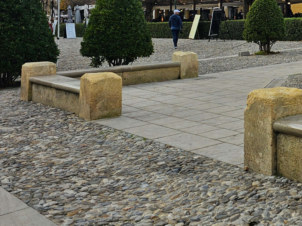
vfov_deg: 22.8
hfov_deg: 28.2
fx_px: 523
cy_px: -30
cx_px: 358
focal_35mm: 60
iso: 10
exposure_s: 1/505
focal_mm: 6.3
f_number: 1.7
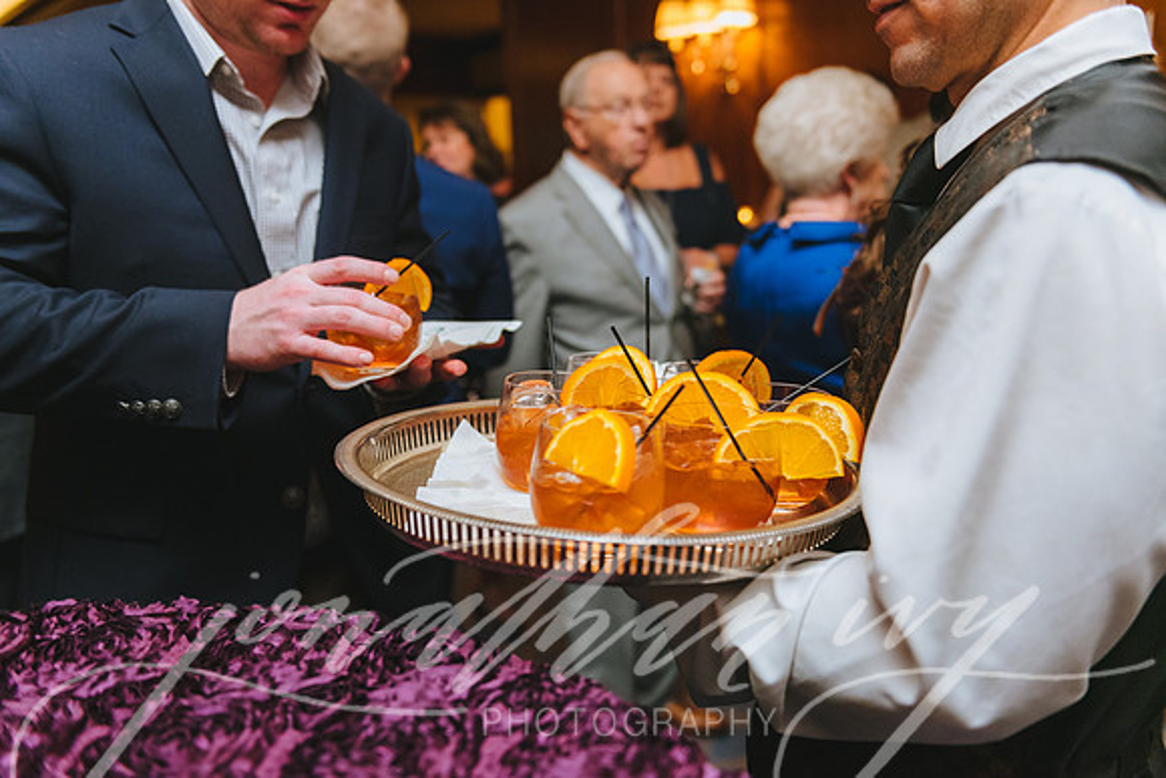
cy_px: 389
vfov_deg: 41.1
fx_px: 1037
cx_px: 583
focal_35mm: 32
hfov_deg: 58.7
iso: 1600
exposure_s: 1/160
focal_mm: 32
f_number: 2.8
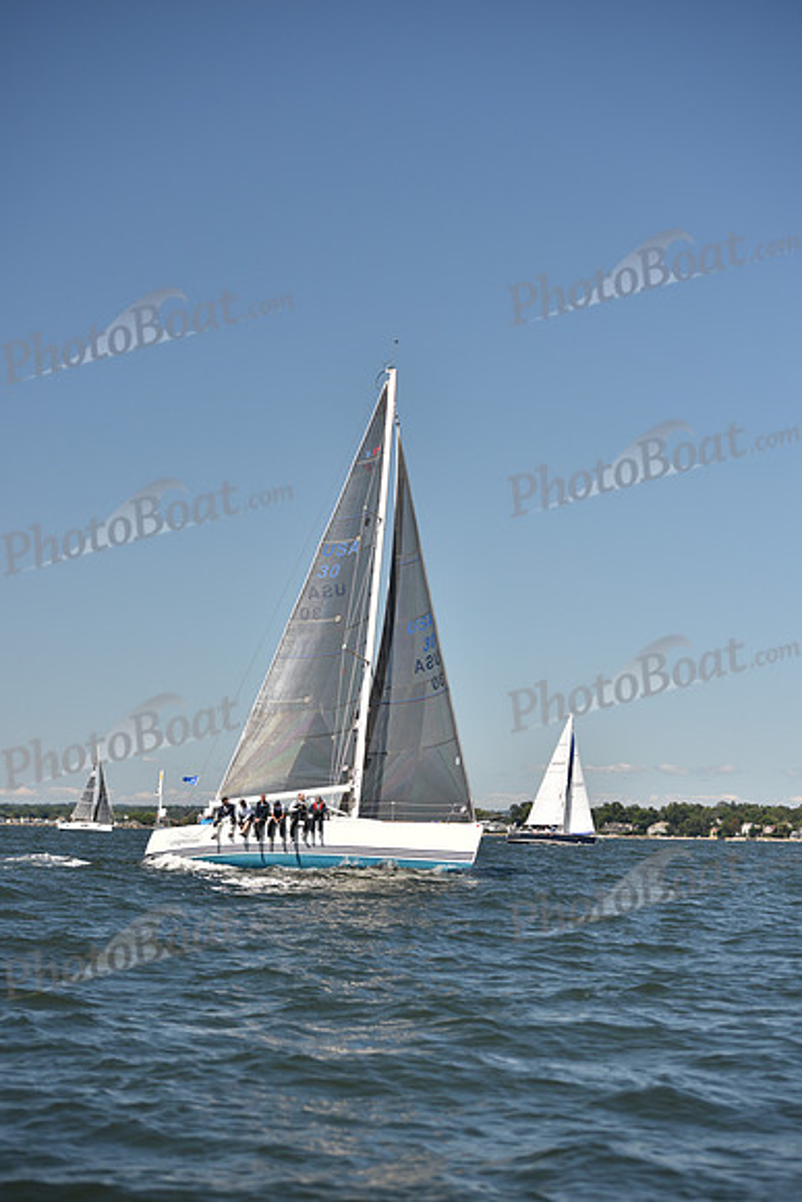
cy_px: 601
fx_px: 2338
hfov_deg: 19.5
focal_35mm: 70
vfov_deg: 28.8
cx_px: 401
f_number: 3.5
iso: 250
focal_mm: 70
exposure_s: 1/1250
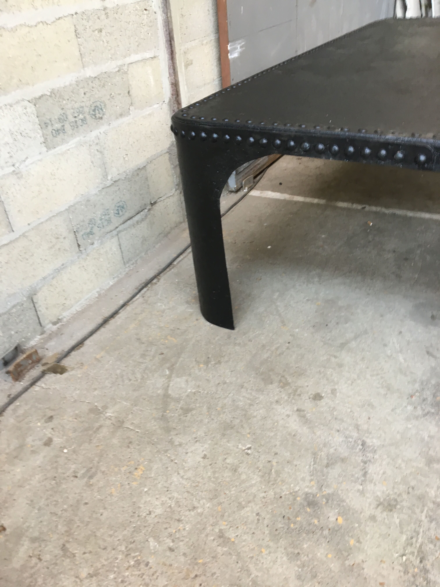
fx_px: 491
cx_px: 220
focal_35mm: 29
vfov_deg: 61.7
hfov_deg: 48.2
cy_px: 294
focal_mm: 4.15
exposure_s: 1/33
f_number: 2.2
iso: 100
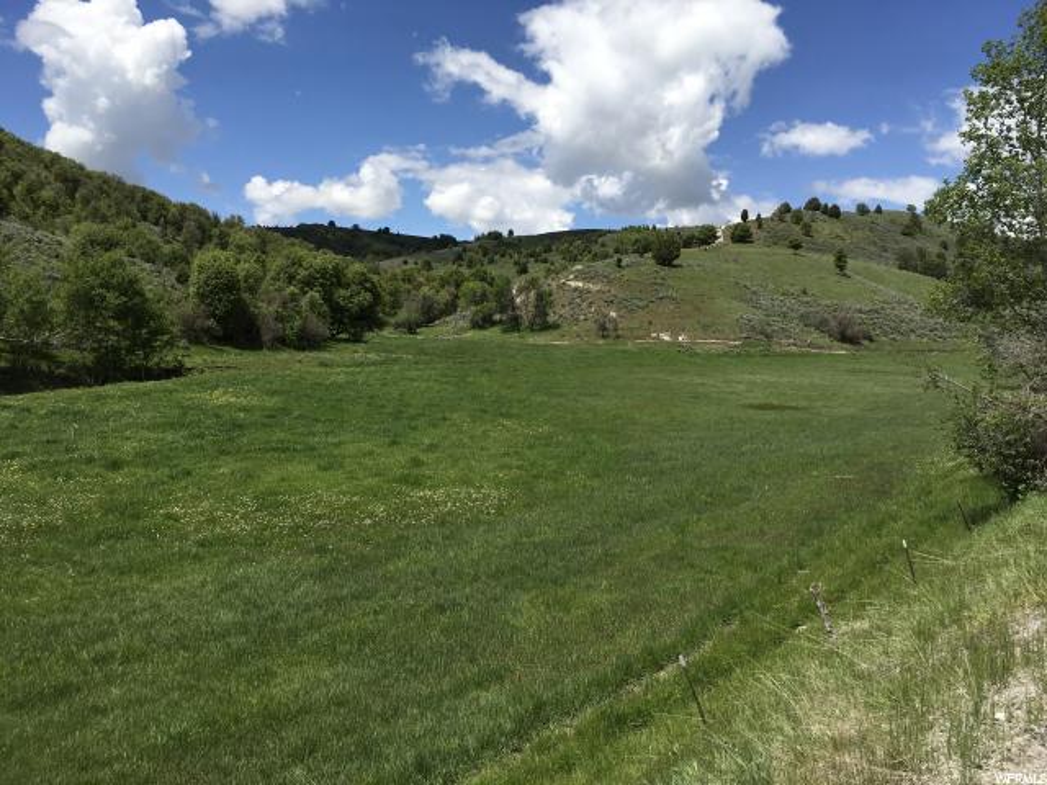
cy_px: 392
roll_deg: -1.5
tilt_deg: -2.4
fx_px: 877
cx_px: 524
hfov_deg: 61.7
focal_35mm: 29
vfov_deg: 48.2
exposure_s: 1/2331
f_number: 2.2
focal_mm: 4.15
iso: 25
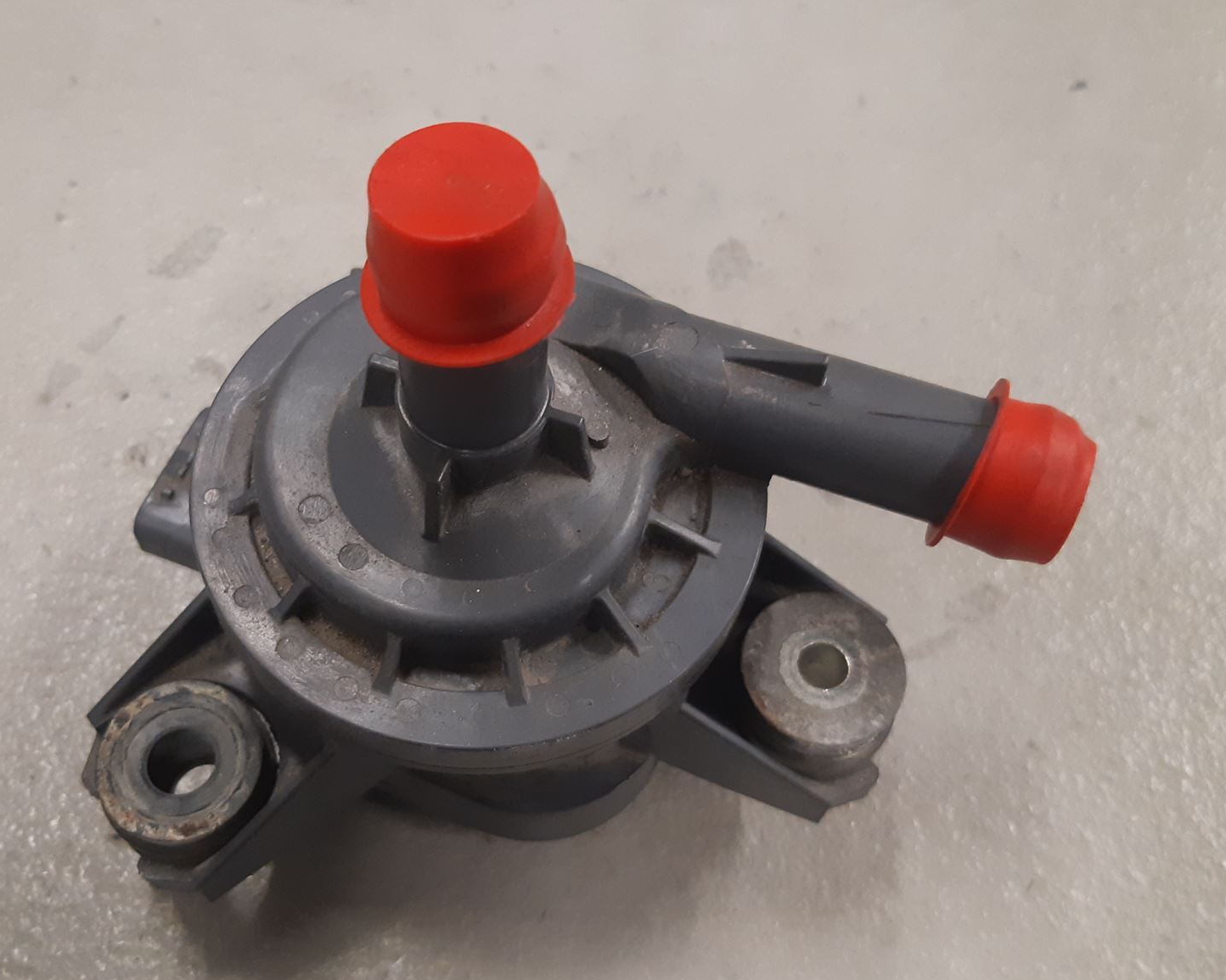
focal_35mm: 36
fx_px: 1306
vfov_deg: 41.2
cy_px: 487
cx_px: 504
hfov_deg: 50.0
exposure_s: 1/50
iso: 200
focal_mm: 3.93
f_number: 1.7
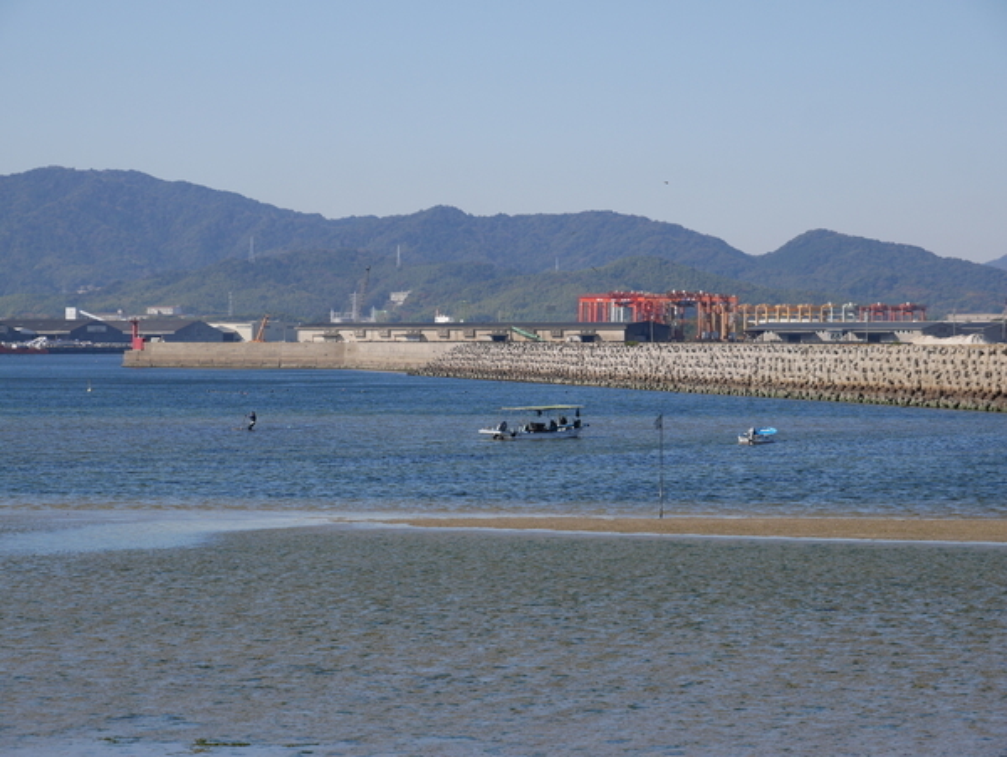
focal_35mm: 120
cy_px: 378
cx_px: 504
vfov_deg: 12.4
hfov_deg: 16.4
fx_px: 3494
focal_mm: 60
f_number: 9
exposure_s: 1/500
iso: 200
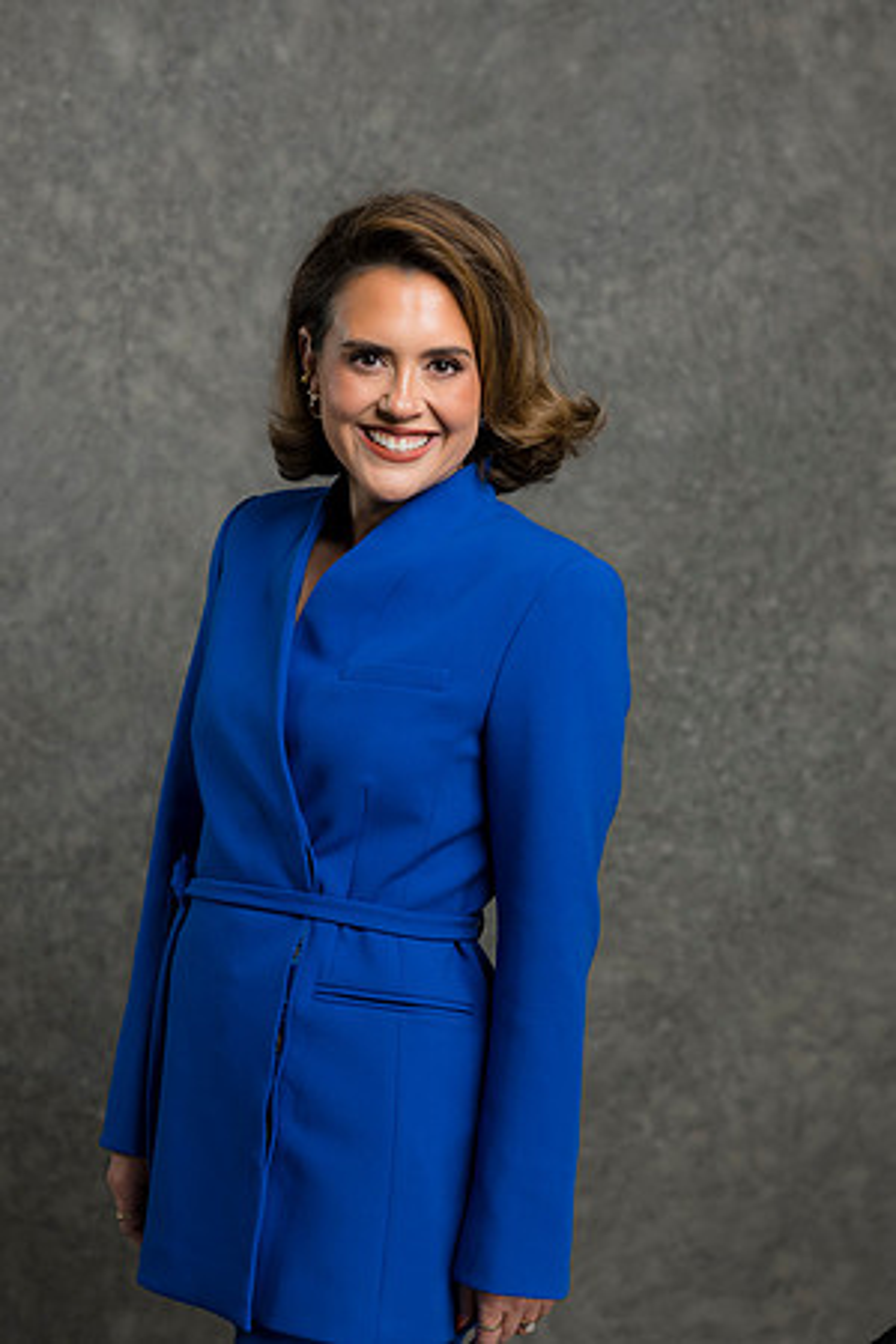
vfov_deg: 23.9
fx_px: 3173
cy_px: 672
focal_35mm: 85
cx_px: 448
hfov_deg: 16.1
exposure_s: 1/200
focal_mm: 85
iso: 125
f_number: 5
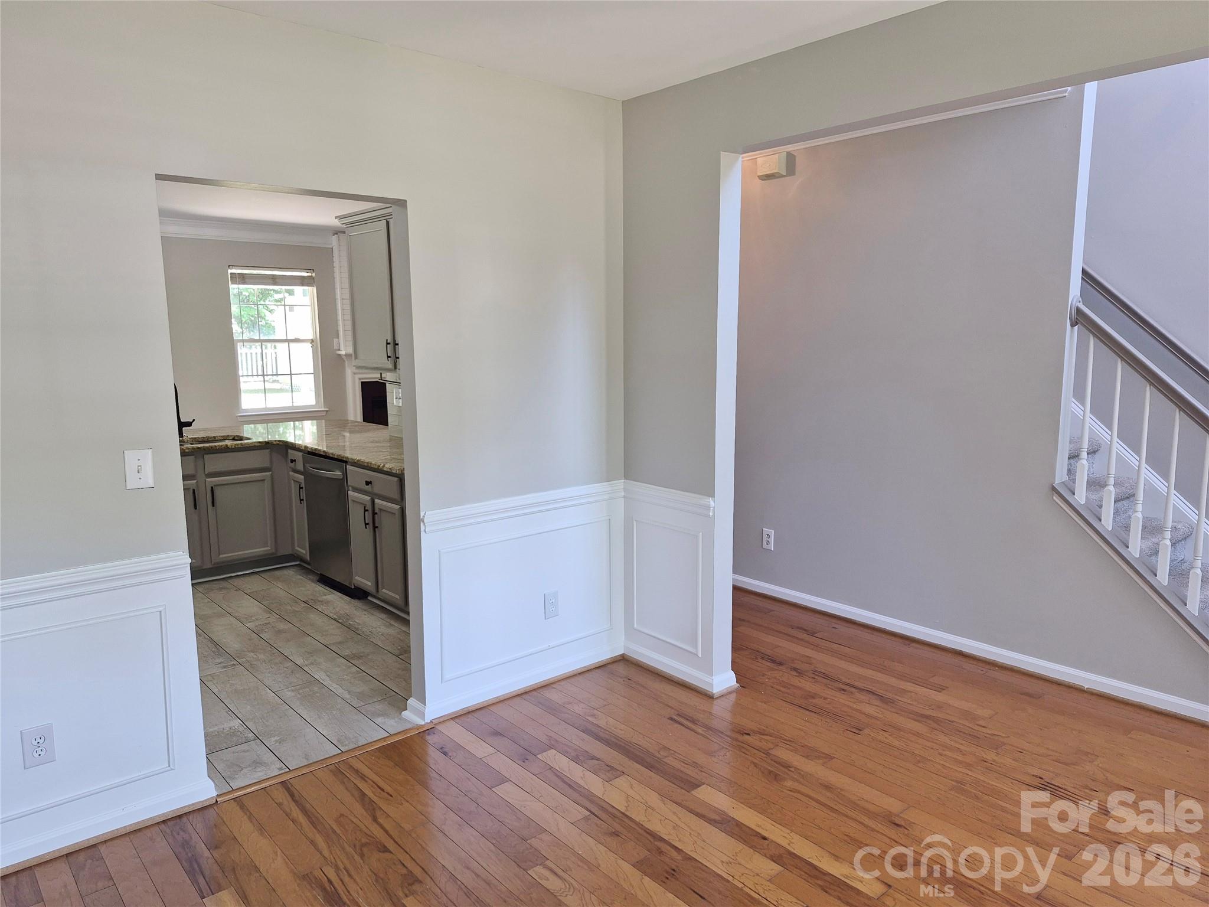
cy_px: 454
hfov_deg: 73.9
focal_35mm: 23
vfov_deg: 58.9
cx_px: 604
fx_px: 803
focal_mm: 5.4
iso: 80
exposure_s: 1/60
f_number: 1.8
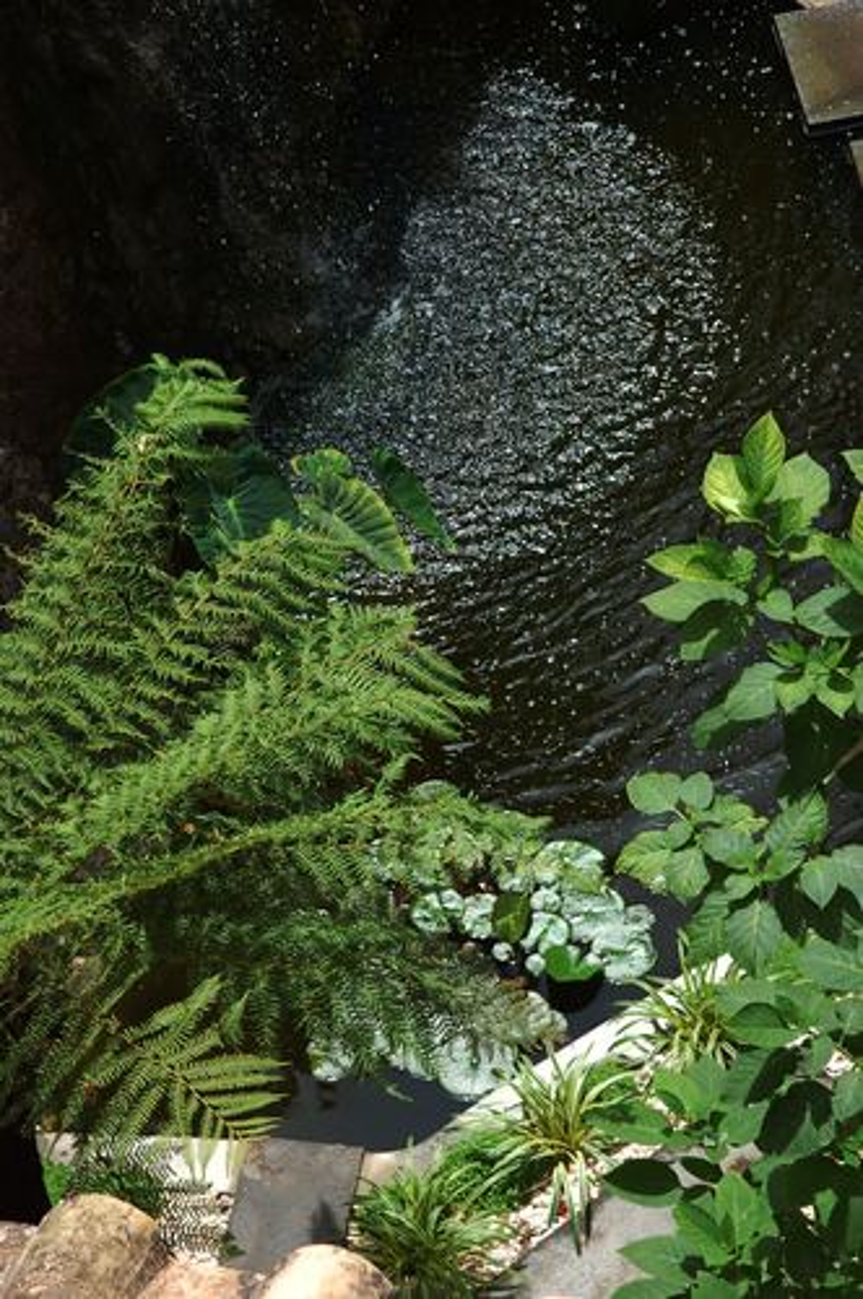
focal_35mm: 117
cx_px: 432
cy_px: 650
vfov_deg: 17.5
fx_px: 4218
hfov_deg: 11.7
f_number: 5.6
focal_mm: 78
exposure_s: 1/500
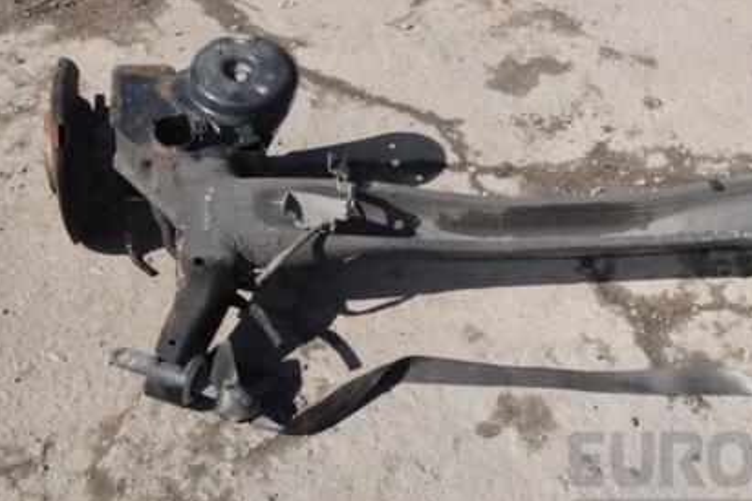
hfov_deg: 34.5
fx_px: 1191
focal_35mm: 57
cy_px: 216
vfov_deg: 23.8
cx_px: 534
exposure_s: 1/200
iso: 800
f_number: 25
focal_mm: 26
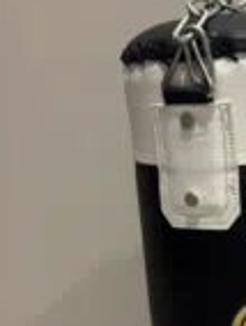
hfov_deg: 19.3
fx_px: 690
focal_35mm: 73
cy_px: 259
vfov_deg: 26.2
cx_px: 278
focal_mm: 5.96
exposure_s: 1/60
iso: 320
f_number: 1.6
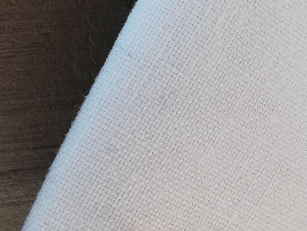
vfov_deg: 14.7
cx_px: 261
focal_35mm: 100
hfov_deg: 19.4
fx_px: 887
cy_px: 181
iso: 100
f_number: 2.2
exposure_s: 1/50
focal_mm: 3.83
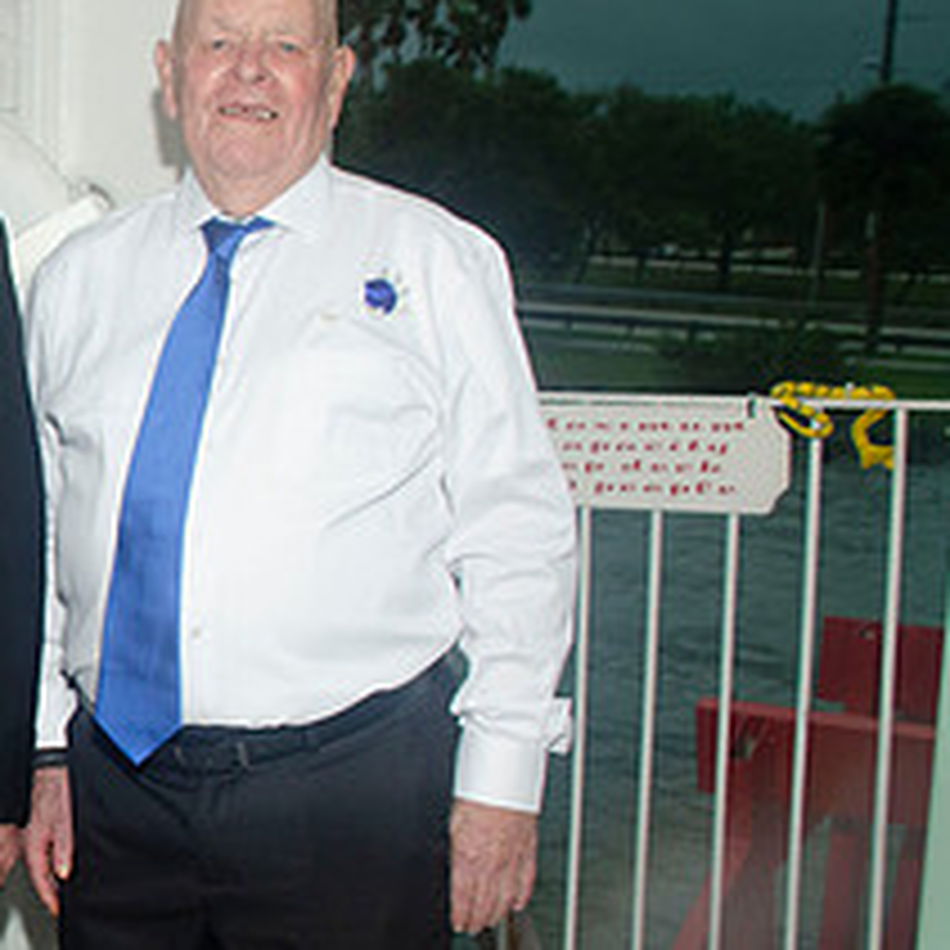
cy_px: 500
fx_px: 2173
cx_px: -320
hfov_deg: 21.9
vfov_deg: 24.7
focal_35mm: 70
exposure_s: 1/100
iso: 400
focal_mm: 20
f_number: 5.6
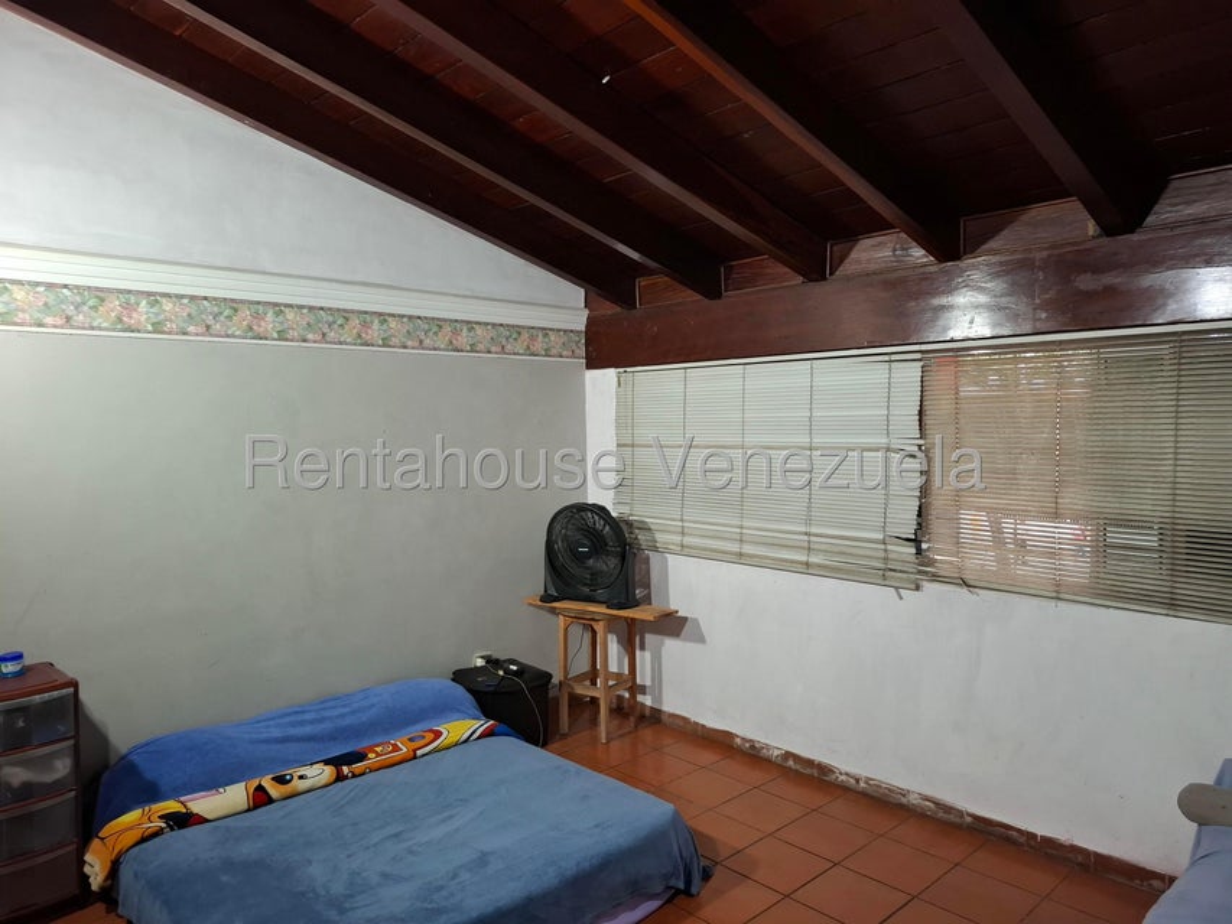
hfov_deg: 73.9
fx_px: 819
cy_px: 462
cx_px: 616
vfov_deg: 58.9
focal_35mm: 23
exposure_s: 1/30
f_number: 1.8
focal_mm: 5.54
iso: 400
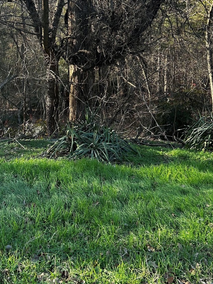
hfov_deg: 32.7
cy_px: 56
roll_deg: +2.6
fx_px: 361
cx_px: 82
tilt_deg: -6.7
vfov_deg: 41.1
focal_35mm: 44
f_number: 1.5
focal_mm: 5.7
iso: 40
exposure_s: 1/249
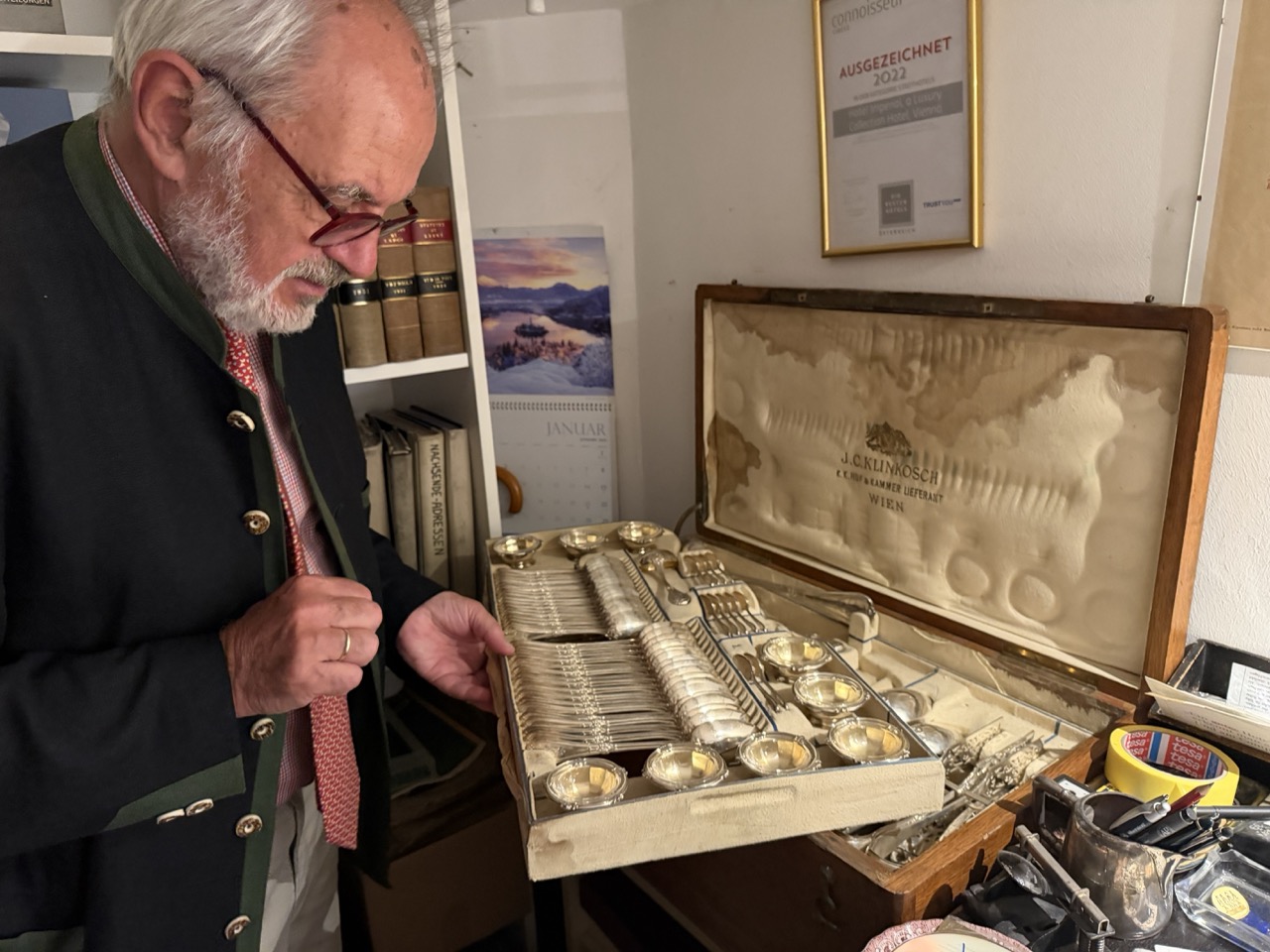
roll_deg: +2.2
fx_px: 881
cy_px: 476
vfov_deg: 56.8
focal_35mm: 24
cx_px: 635
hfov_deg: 71.6
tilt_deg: -16.8
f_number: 1.78
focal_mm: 6.76
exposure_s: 1/33
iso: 1000
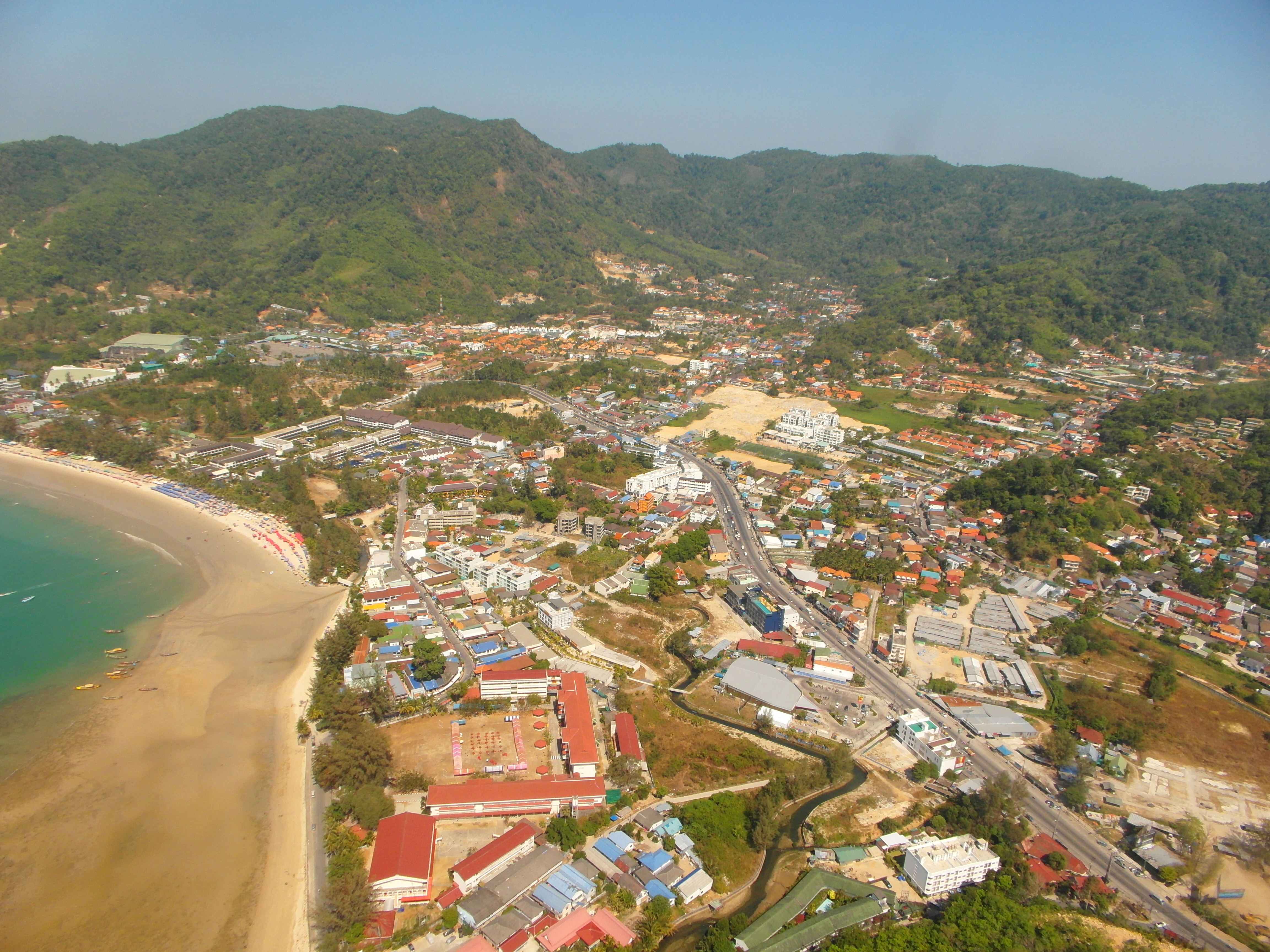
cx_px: 635
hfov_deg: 73.9
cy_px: 476
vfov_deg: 58.9
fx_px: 844
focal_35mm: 23
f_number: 4
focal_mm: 4.1
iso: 100
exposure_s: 1/750
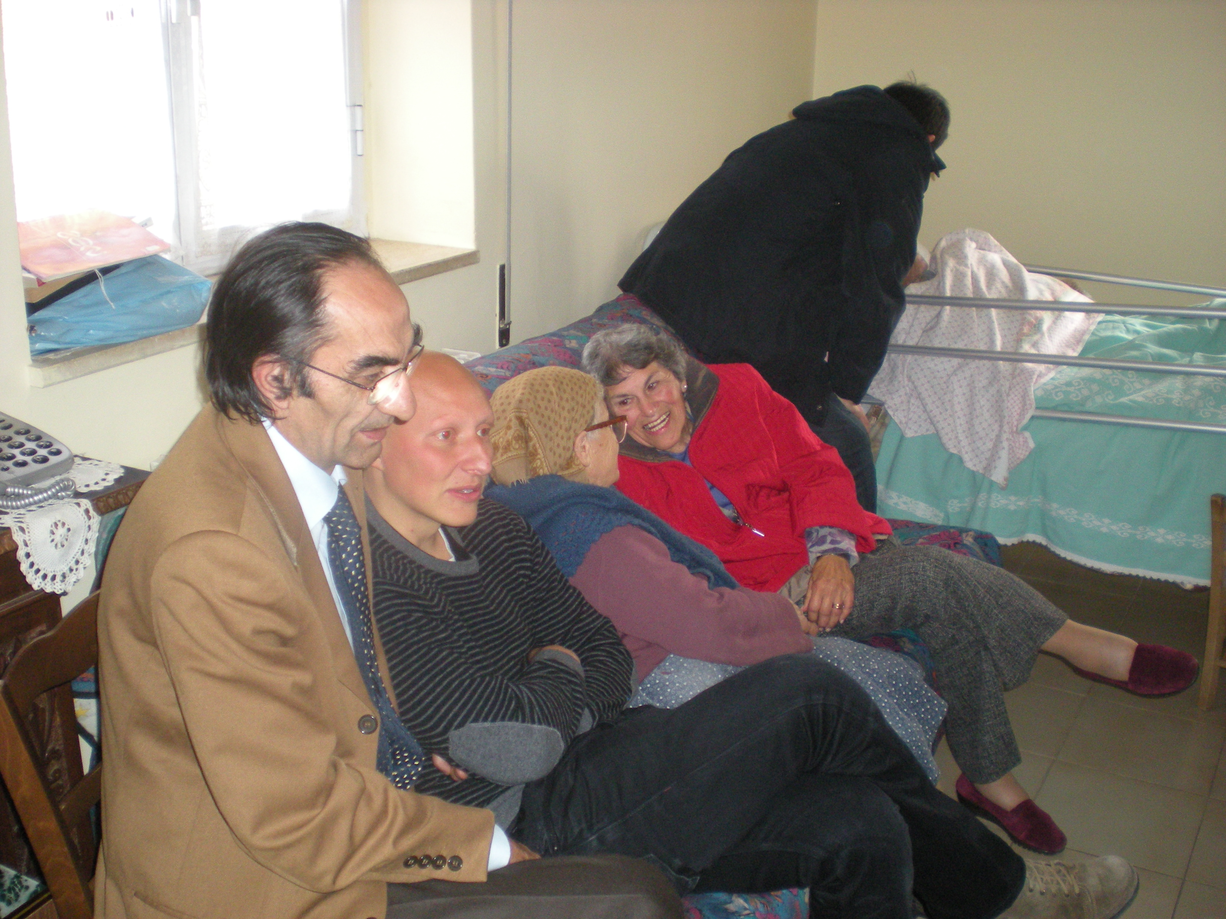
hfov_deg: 49.0
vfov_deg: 37.7
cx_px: 613
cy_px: 460
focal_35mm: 38
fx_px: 1346
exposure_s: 1/60
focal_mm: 6.3
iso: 274
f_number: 3.1
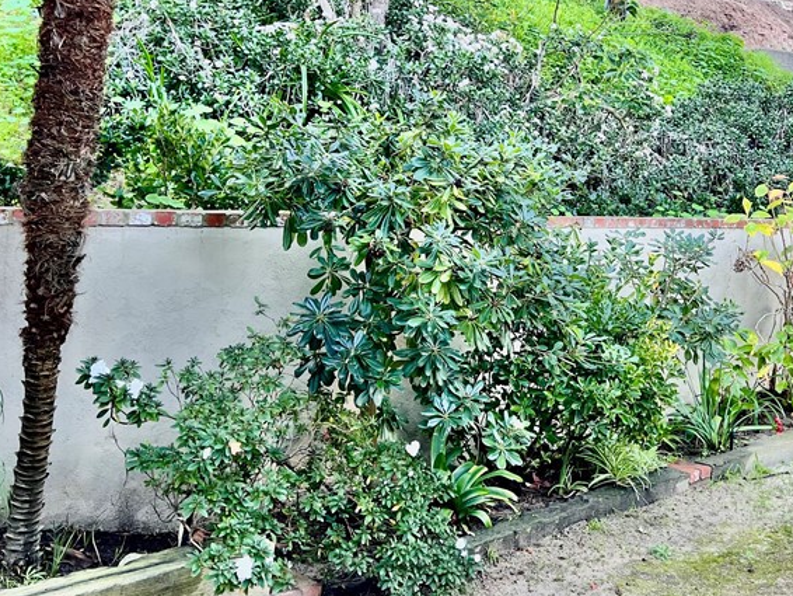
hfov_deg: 40.0
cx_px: 511
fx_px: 1077
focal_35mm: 47
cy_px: 198
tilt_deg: -0.9
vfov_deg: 30.7
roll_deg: -2.3
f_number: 1.5
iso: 80
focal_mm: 5.7
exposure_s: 1/121
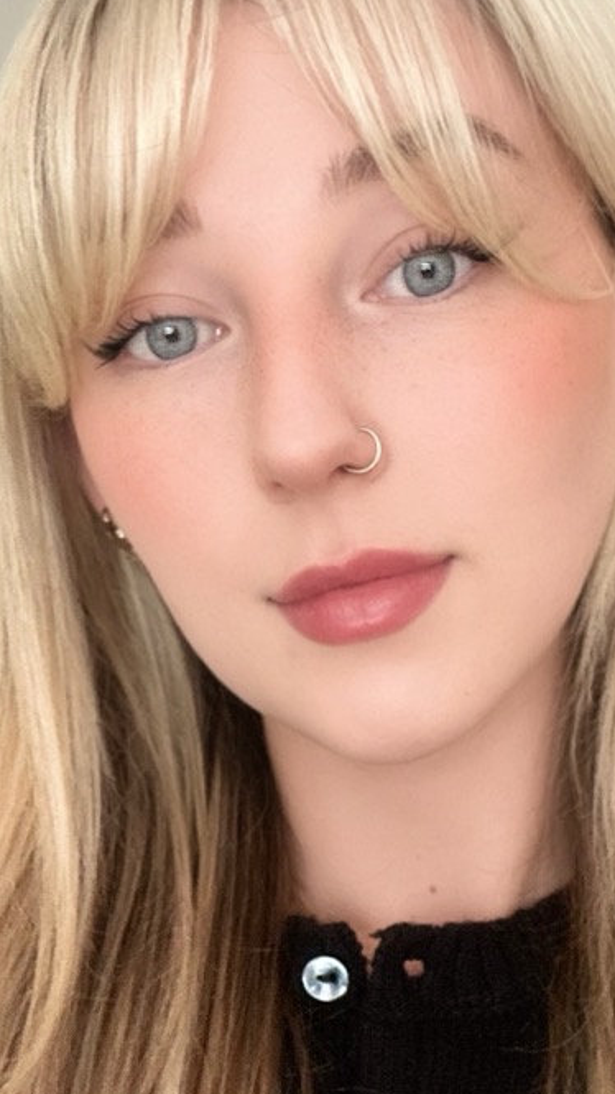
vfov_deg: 34.5
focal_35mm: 59
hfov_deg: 20.4
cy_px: 855
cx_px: 332
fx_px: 1711
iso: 160
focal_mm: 2.69
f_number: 1.9
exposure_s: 1/50
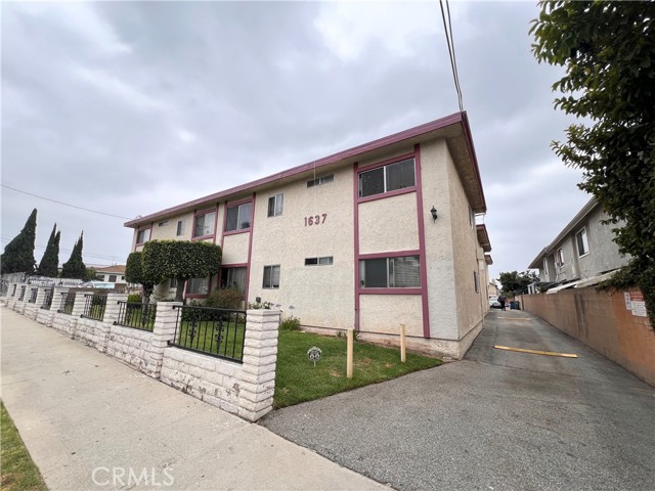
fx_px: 246
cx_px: 328
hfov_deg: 106.2
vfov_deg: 89.9
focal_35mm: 13
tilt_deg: +11.1
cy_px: 246
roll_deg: -0.9
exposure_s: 1/673
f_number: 1.8
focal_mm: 1.57
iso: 32
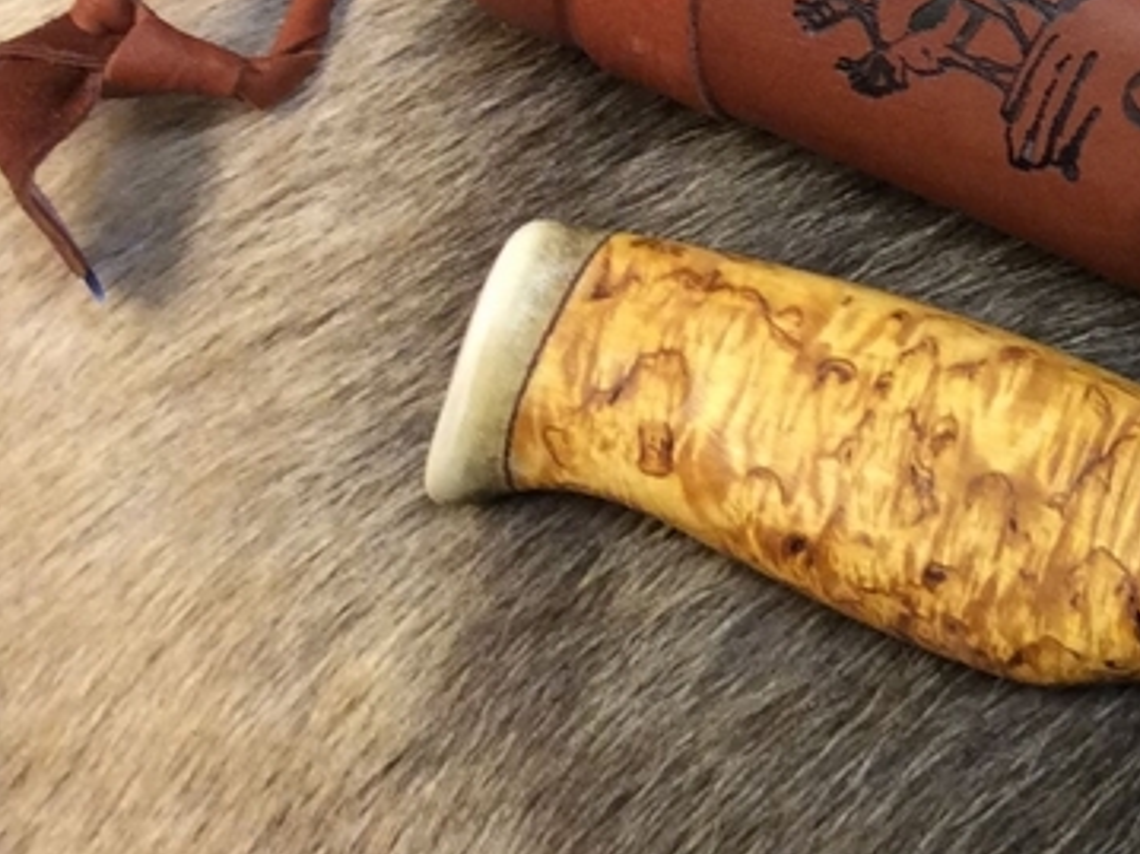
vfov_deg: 15.7
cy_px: 398
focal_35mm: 94
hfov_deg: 19.2
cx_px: 1515
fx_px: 3095
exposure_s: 1/25
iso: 80
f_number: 2.4
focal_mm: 3.3
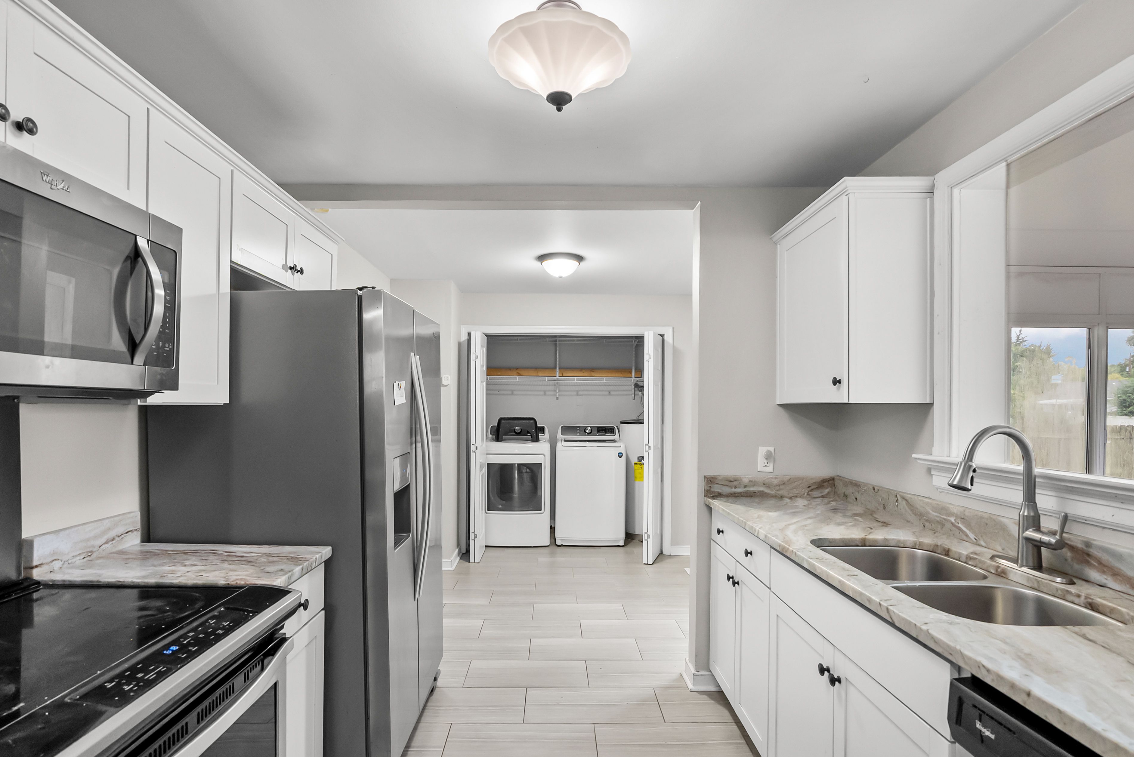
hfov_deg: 90.0
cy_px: 420
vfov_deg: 67.3
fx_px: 567
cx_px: 555
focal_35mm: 18
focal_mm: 16
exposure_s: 1/10
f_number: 7.1
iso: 1000
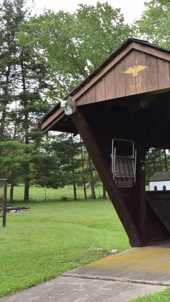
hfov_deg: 19.9
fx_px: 433
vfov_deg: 38.5
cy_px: 141
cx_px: 236
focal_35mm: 54
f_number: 8
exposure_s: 1/250
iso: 400
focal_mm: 20
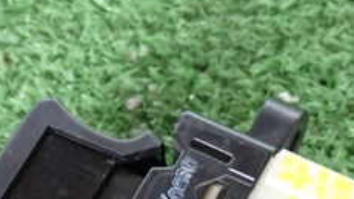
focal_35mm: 142
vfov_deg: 8.4
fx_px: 1332
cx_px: 160
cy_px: 287
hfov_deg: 15.1
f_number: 3.2
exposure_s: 1/50
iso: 800
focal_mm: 9.01
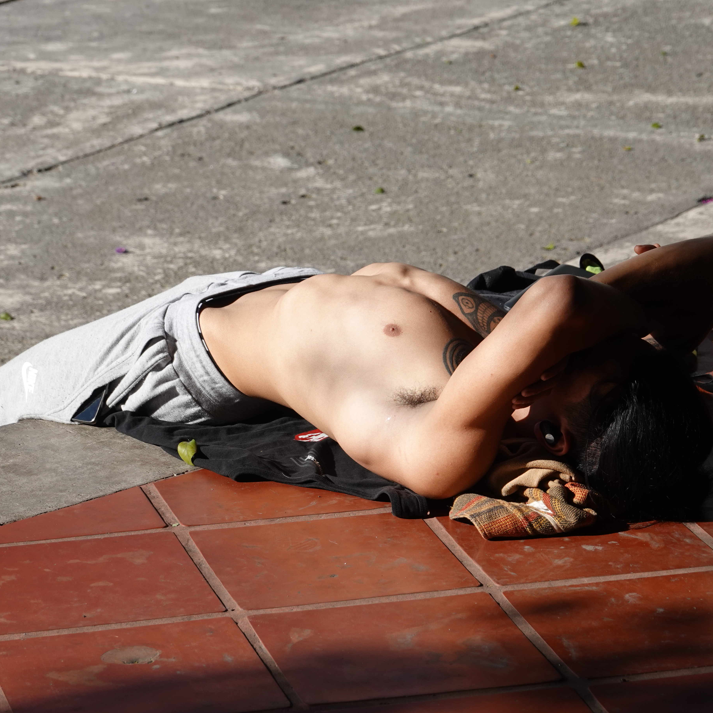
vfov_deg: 11.9
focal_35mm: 147
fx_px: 3426
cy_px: 356
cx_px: 381
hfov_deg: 11.9
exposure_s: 1/800
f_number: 4.5
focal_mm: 41.93
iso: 125
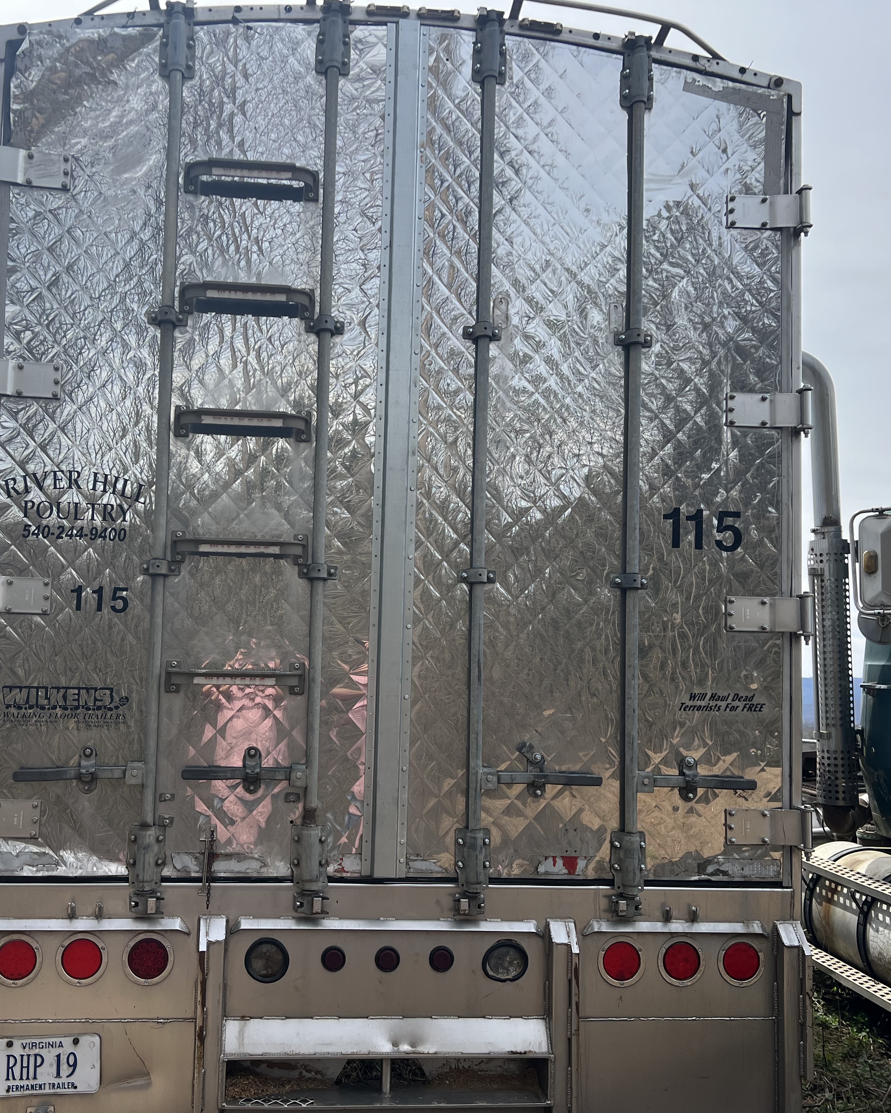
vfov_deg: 52.8
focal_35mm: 34
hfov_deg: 43.1
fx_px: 1121
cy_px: 557
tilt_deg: +8.4
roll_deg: -1.2
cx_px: 358
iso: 50
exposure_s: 1/3571
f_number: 1.5
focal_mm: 5.7
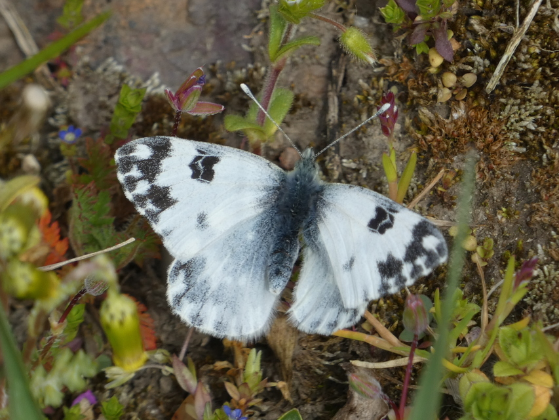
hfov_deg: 3.6
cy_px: 210
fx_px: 8867
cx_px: 280
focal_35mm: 549
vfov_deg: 2.7
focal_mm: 98.3
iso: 80
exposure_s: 1/125
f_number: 5.6
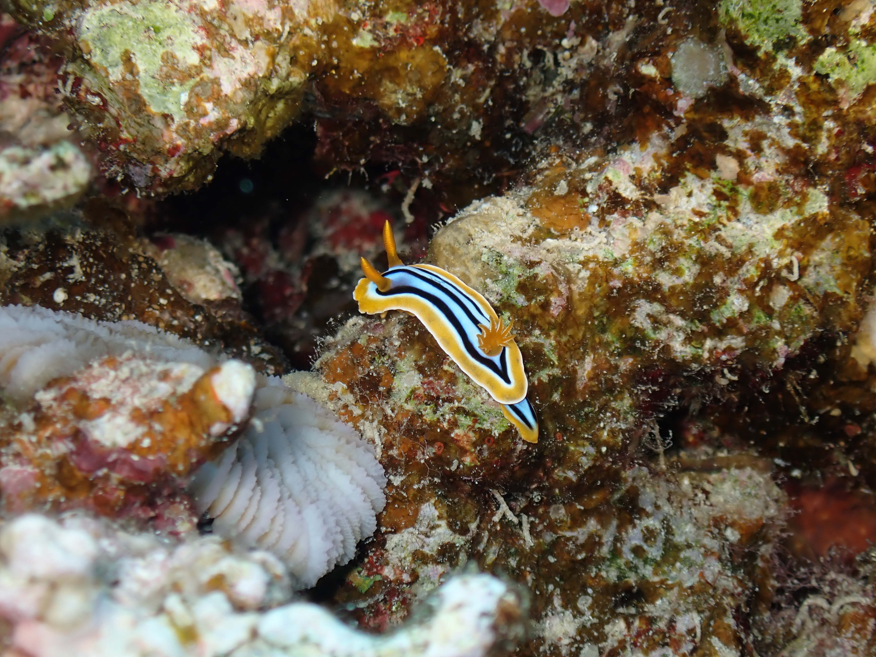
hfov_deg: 19.4
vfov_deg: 14.6
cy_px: 331
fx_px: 2556
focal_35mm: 101
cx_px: 438
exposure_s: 1/100
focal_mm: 18
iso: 100
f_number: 4.9
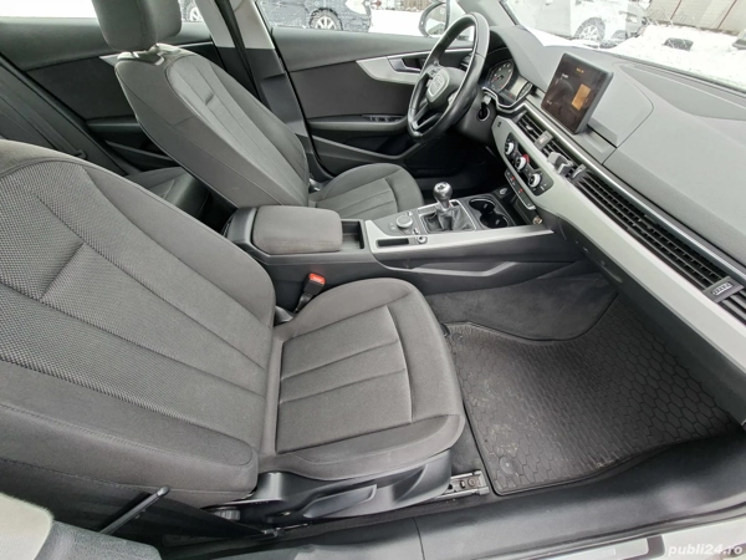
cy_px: 280
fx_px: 280
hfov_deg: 106.2
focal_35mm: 13
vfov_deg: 89.9
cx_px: 373
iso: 64
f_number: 2.2
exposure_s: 1/40
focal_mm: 1.74
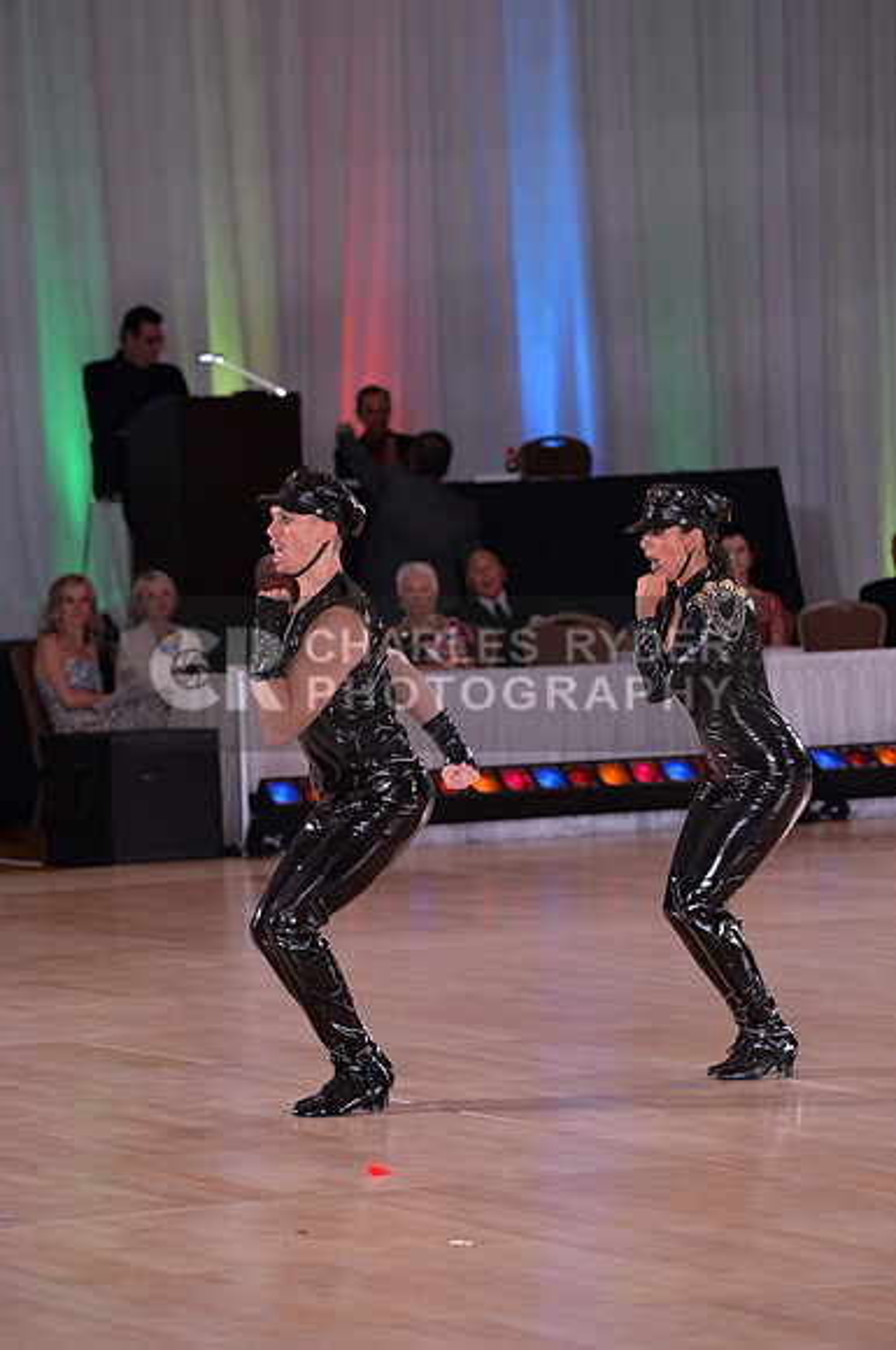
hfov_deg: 8.1
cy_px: 675
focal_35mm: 170
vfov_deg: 12.1
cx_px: 448
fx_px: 6365
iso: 2000
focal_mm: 170
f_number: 5
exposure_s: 1/250
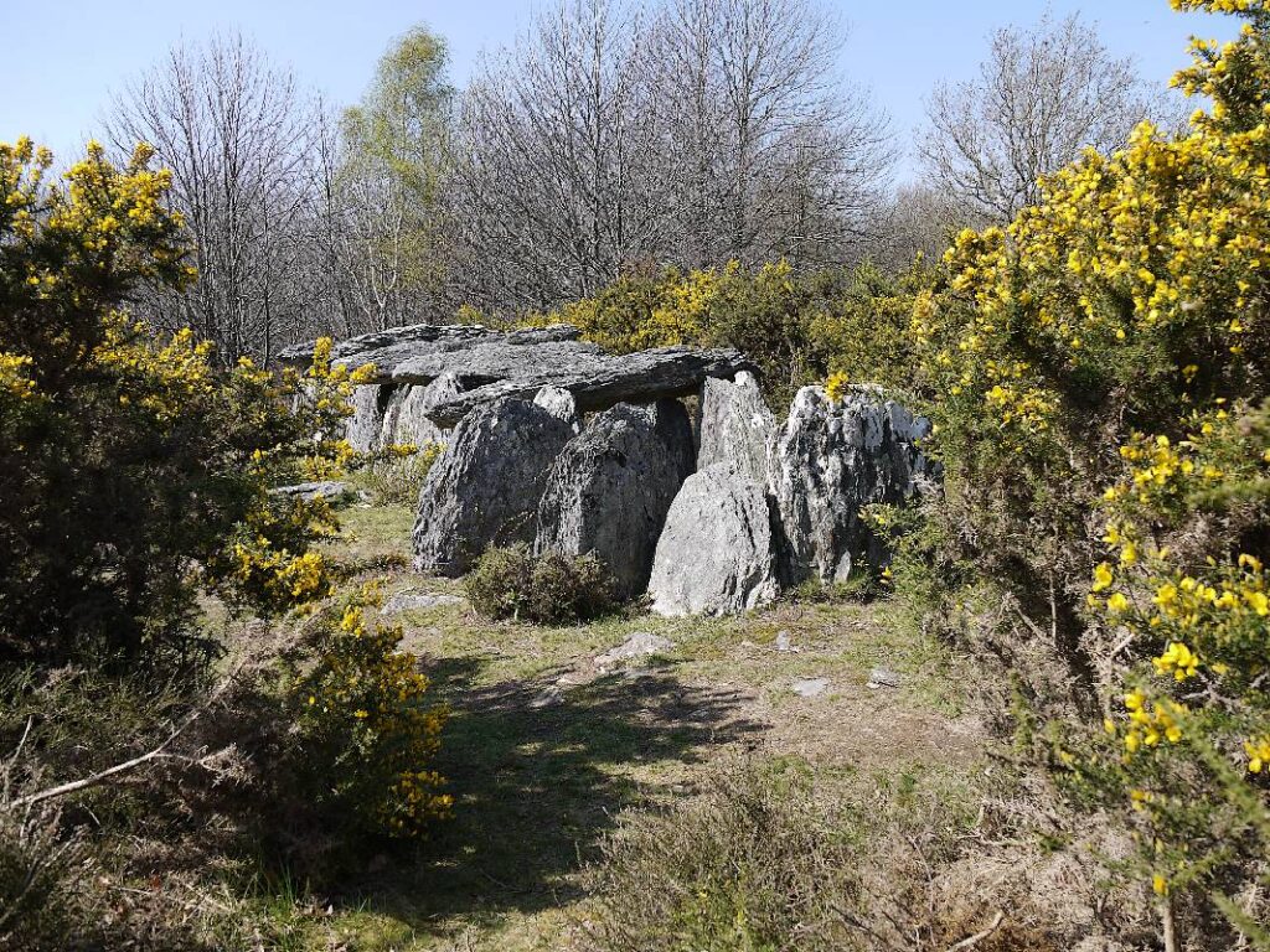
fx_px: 1027
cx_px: 635
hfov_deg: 63.4
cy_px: 476
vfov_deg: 49.7
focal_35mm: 28
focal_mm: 14
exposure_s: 1/320
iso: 100
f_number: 5.6
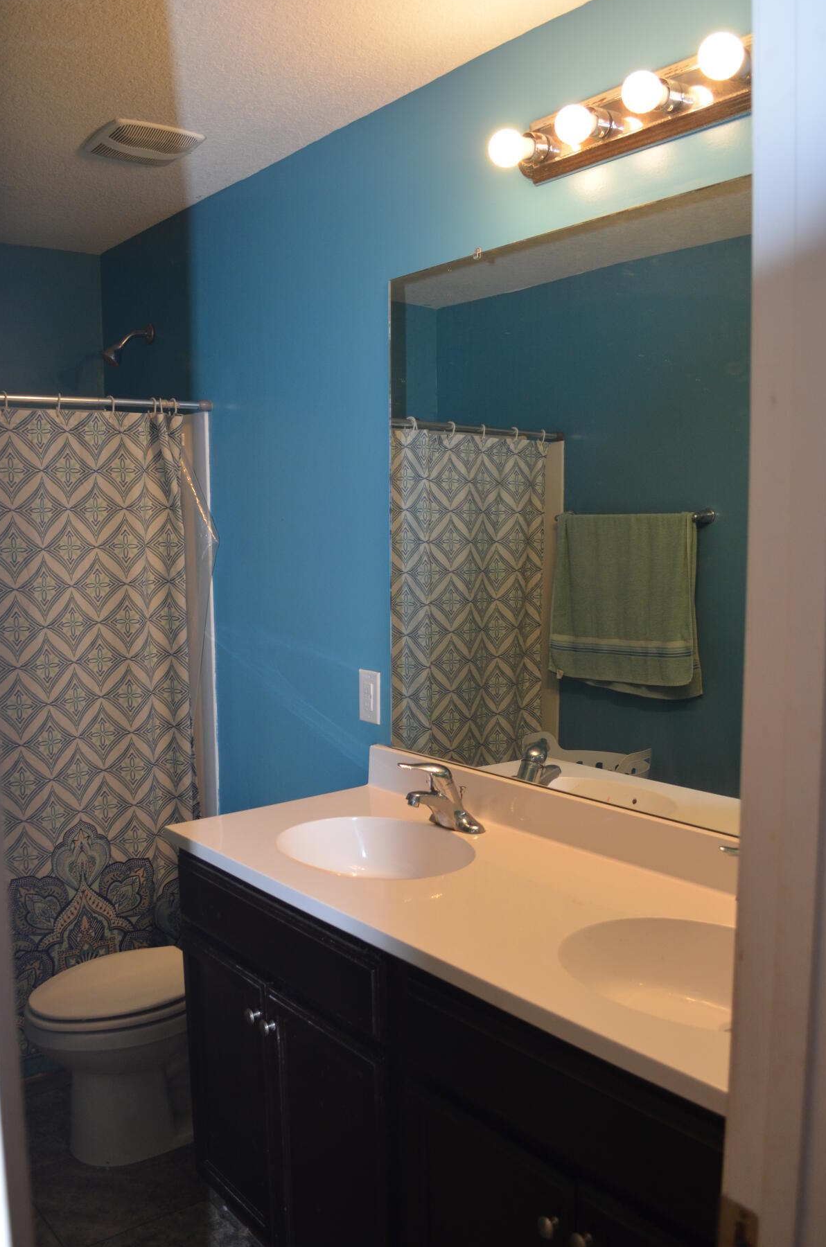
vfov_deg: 62.0
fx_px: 1037
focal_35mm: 30
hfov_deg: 43.4
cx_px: 378
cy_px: 649
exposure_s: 1/100
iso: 400
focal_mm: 18
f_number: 3.5
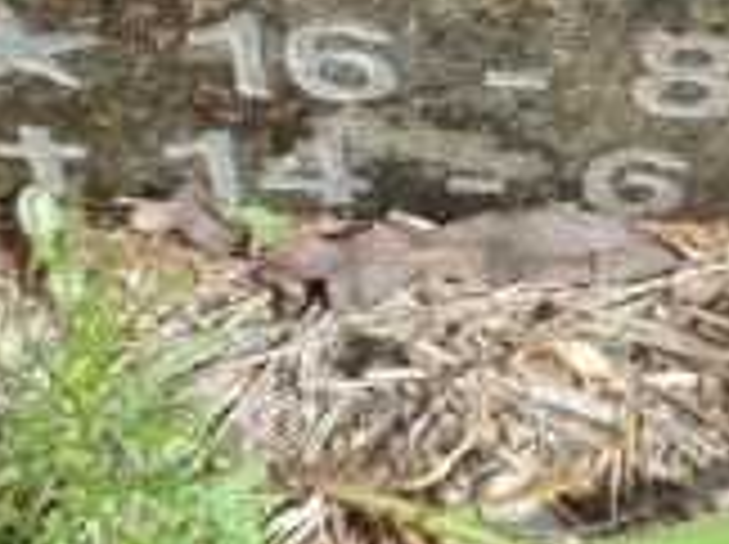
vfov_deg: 13.9
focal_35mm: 99
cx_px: 626
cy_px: -306
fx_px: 2082
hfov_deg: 19.6
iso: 80
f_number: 4
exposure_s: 1/250
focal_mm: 4.1
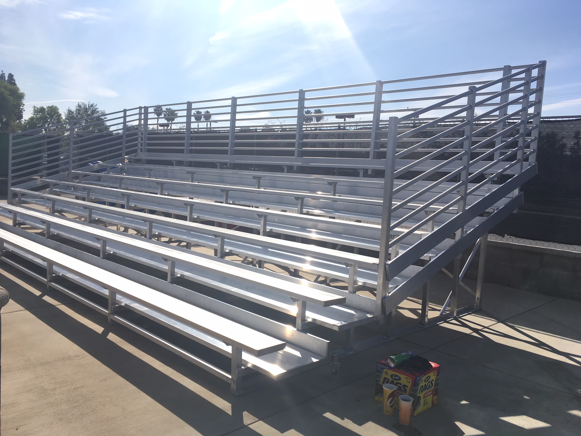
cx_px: 290
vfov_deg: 48.2
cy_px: 218
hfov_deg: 61.7
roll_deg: -2.7
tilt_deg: -6.7
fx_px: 487
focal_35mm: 29
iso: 25
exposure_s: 1/2024
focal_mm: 4.15
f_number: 2.2
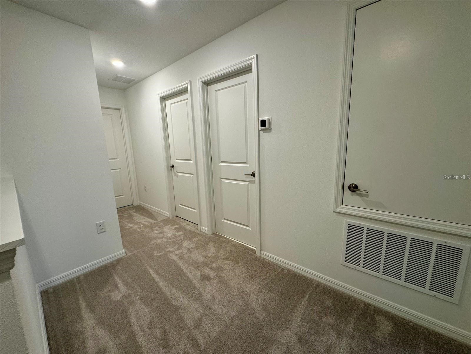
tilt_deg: -8.5
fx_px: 190
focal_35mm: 14
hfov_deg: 102.1
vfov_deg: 85.7
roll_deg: +2.0
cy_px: 177
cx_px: 236
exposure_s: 1/120
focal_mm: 2.22
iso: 160
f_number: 2.2
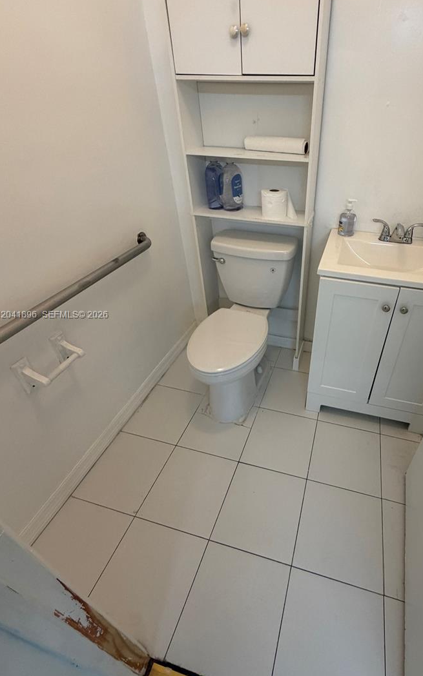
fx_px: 314
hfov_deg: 66.3
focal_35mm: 17
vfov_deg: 94.2
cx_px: 279
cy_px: 315
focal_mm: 2.22
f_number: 2.2
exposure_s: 1/120
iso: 320
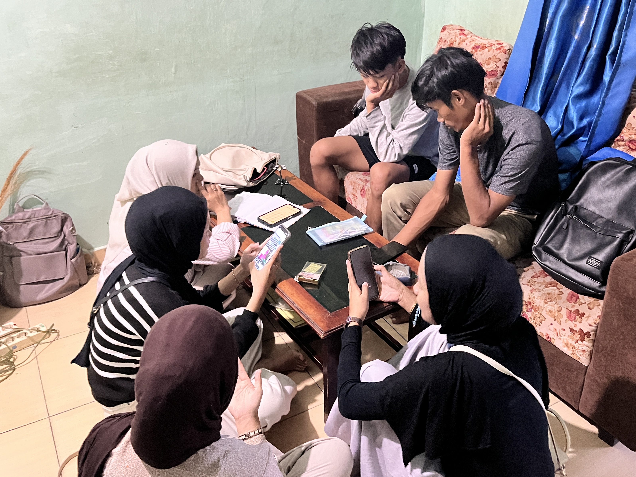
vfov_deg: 42.8
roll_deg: -0.9
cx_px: 377
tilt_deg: -24.9
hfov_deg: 55.0
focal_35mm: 33
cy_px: 199
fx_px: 606
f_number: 1.6
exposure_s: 1/20
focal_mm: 5.1
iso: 1000
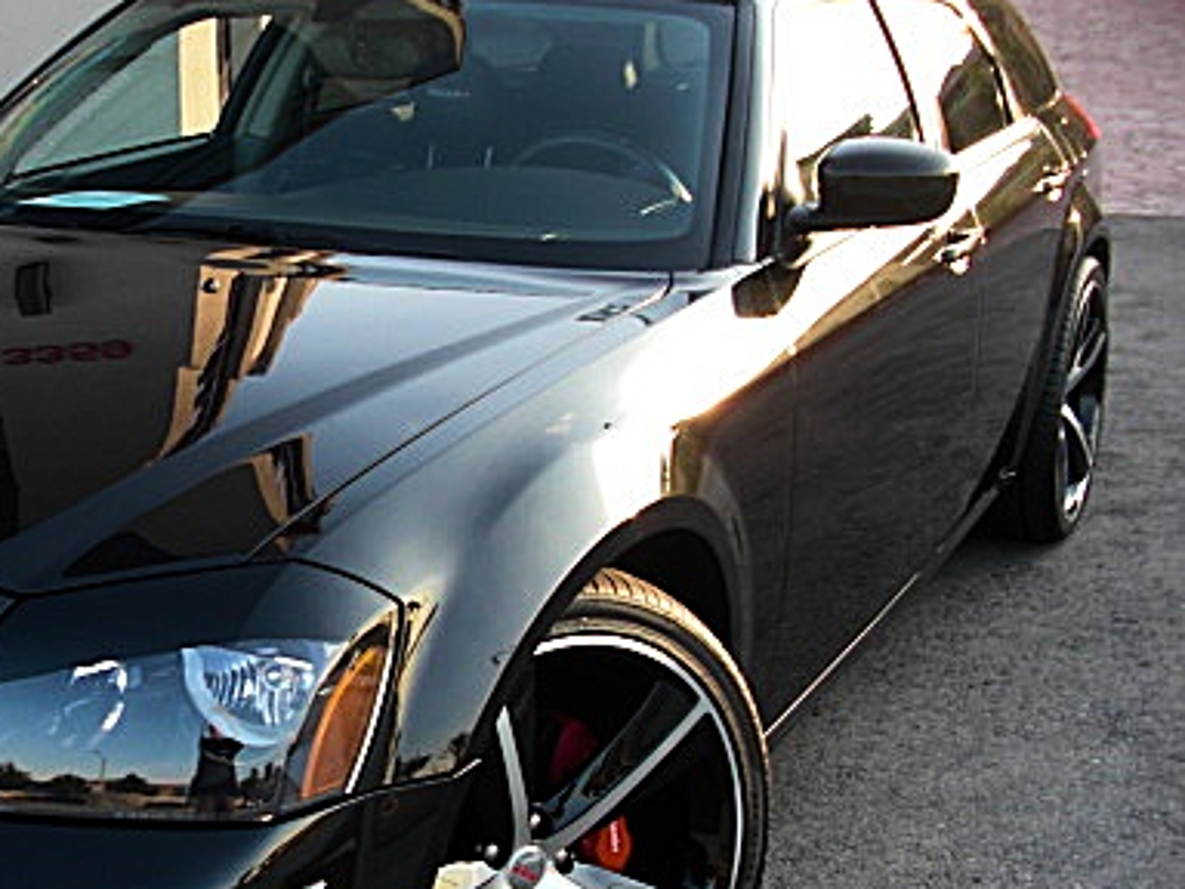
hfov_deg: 31.2
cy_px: 515
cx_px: 201
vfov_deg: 24.4
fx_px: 2054
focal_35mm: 60
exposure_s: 1/80
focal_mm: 6.3
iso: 50
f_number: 2.8
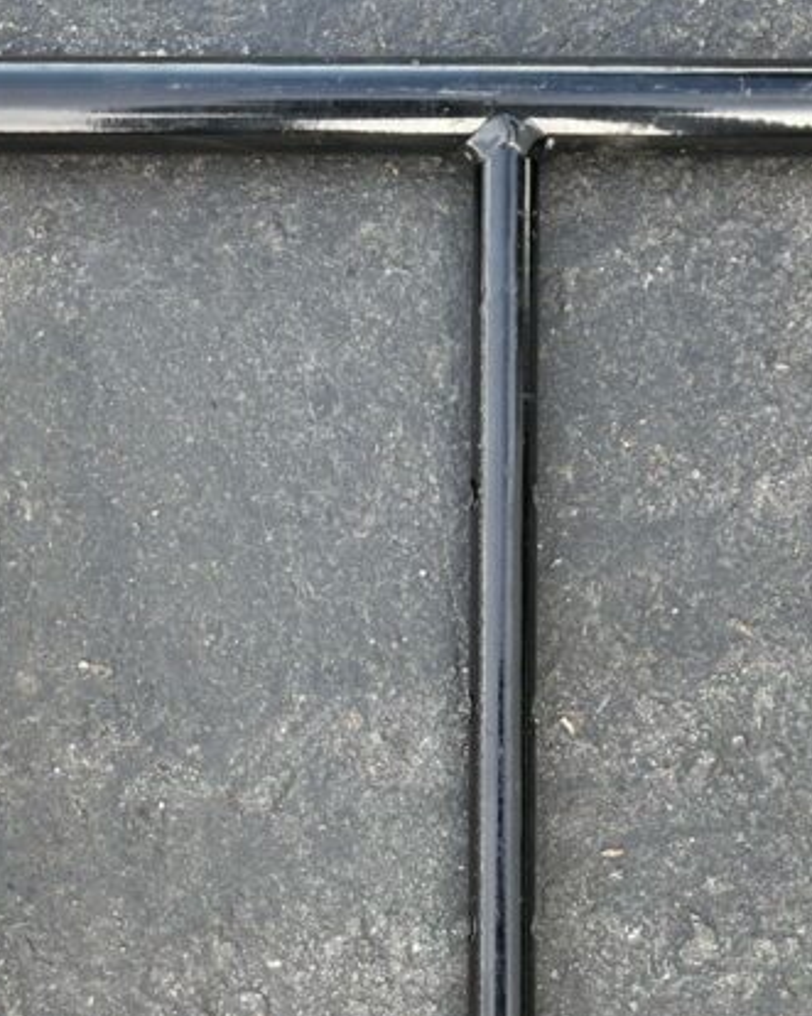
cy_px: 660
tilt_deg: -88.0
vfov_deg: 37.7
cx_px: 429
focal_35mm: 49
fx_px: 1473
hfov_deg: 30.8
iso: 32
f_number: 1.6
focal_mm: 5.1
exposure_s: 1/193
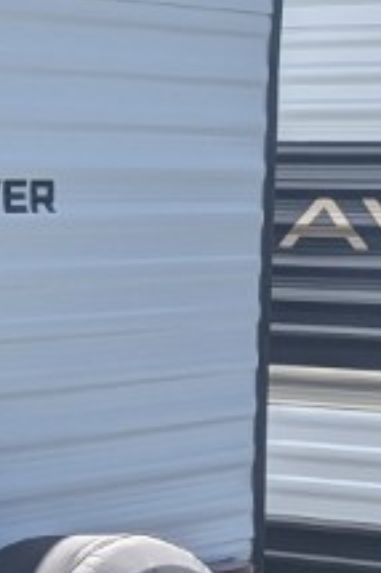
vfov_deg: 12.7
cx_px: -966
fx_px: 2576
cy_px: 352
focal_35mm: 162
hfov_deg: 7.1
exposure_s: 1/2571
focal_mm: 6.81
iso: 46
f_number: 1.85
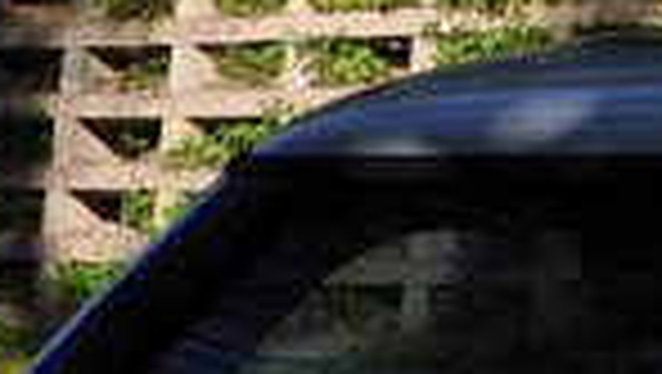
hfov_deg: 7.6
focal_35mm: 235
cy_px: -640
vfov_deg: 5.0
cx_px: -1563
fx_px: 4129
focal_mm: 22
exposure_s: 1/320
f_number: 9
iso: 200
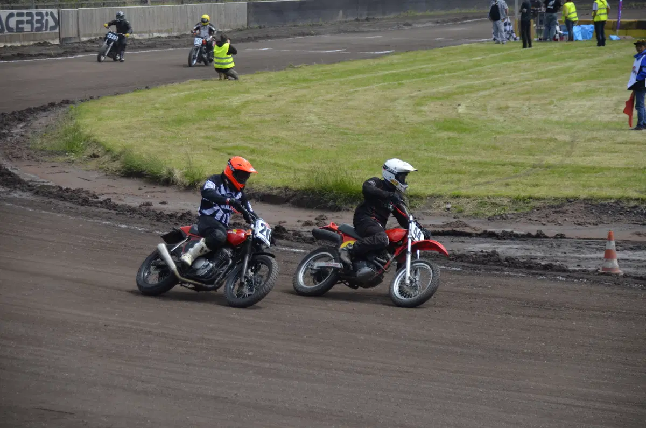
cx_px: 323
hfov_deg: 13.1
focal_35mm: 158
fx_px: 2821
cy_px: 214
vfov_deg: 8.7
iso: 400
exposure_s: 1/1500
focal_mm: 105
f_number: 5.3
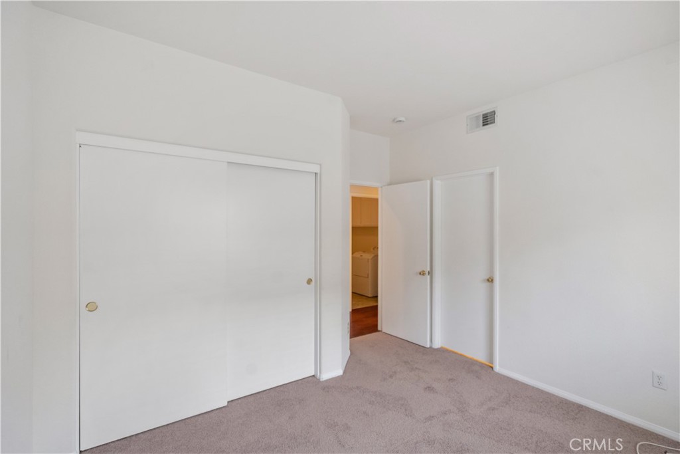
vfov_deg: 73.8
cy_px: 227
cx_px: 340
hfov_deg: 96.7
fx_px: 302
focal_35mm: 16
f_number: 5
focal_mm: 16
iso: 640
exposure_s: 1/80
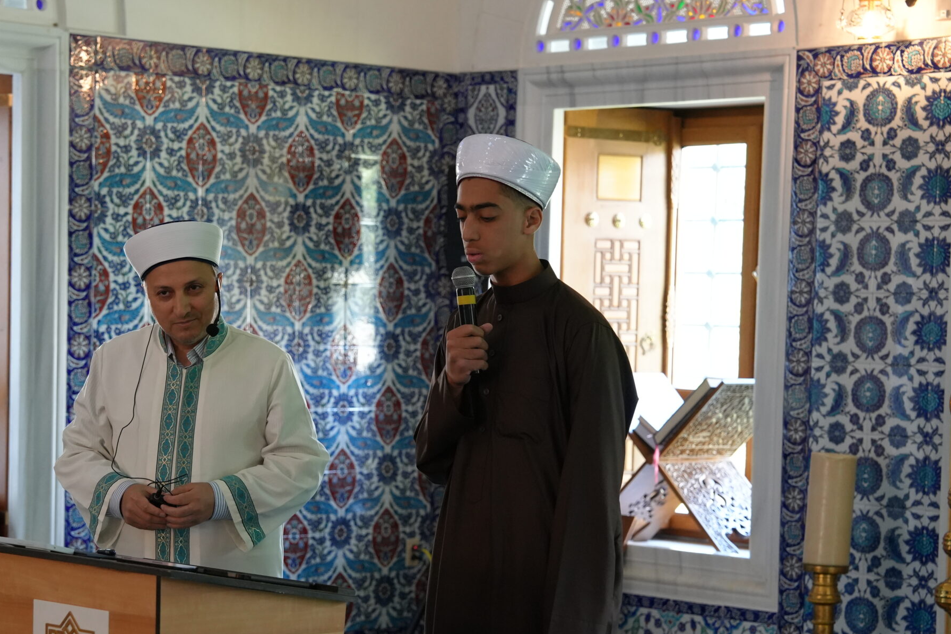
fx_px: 2642
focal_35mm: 100
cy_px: 444
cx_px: 370
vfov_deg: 13.7
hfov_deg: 20.4
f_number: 4
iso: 4000
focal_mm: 70
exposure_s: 1/160
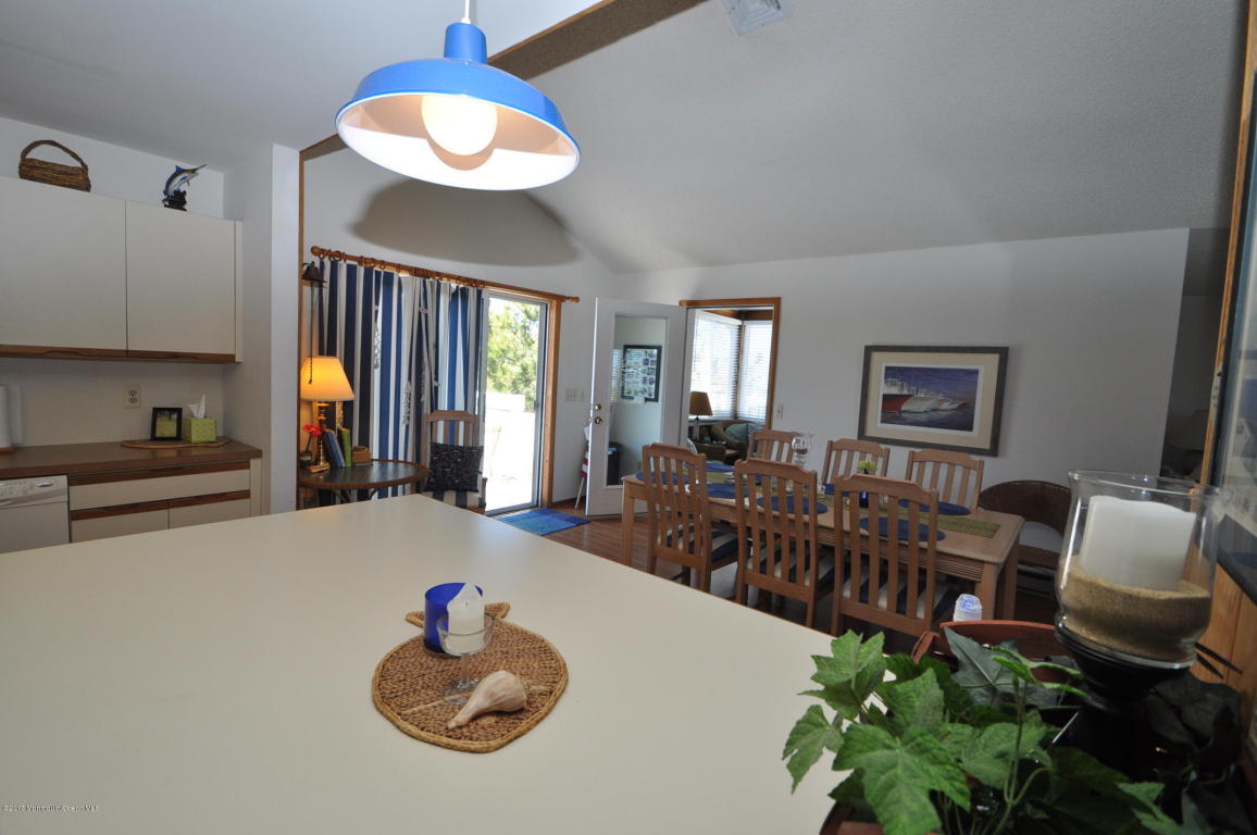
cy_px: 418
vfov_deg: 77.2
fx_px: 523
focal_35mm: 15
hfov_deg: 100.5
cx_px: 628
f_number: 5
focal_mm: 10
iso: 400
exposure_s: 1/100
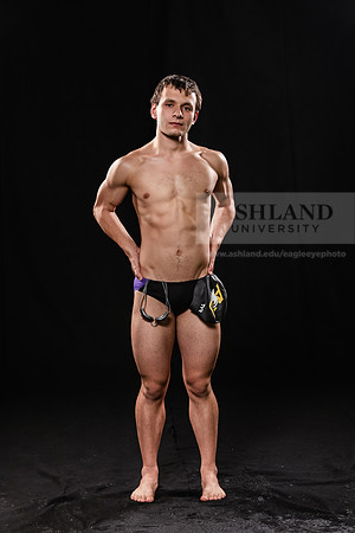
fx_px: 1449
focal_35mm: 98
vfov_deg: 20.8
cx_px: 178
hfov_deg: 14.0
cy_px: 266
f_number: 6.3
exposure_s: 1/200
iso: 400
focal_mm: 98
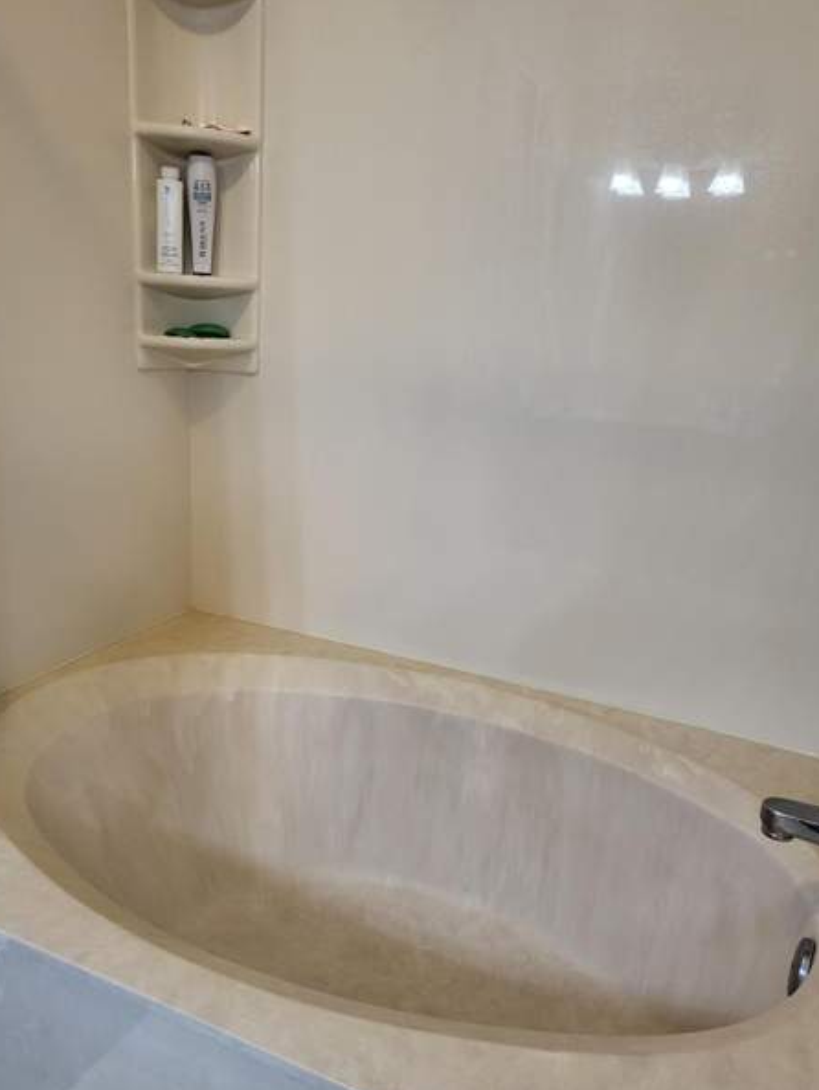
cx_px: 387
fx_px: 883
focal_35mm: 28
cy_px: 584
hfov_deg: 49.8
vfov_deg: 63.4
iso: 200
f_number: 1.8
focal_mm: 4.25
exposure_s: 1/60
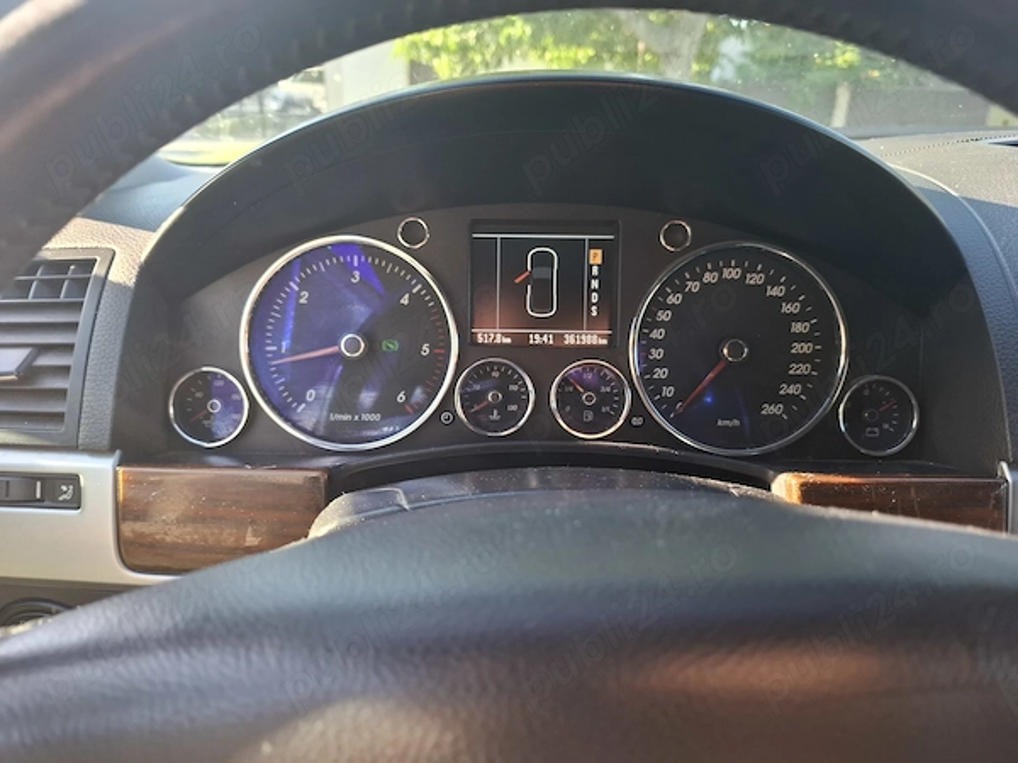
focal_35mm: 23
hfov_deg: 73.9
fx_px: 676
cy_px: 382
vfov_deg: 58.9
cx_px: 509
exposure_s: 1/100
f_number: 1.8
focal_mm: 5.54
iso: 80
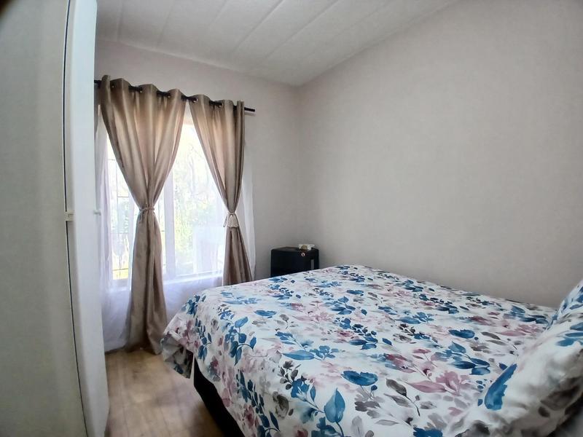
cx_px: 292
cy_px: 218
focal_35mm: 17
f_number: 2.2
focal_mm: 1.4
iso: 200
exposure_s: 1/33.3
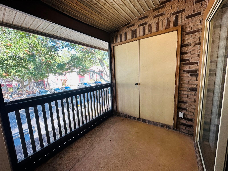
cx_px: 114
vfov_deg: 85.7
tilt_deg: -8.9
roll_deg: +2.3
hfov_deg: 102.1
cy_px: 86
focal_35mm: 14
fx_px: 92
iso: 100
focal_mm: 2.22
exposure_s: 1/120
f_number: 2.2
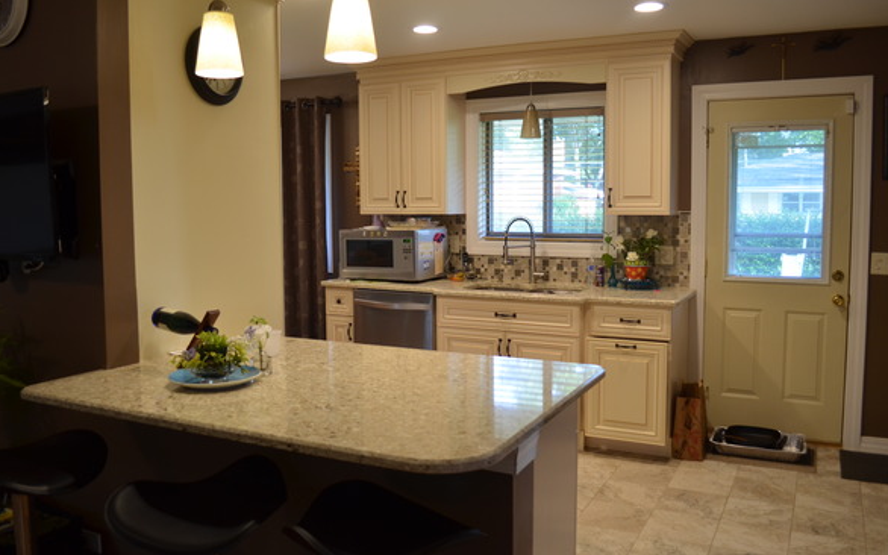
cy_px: 259
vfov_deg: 41.8
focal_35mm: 30
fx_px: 726
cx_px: 432
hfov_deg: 62.9
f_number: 4
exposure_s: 1/60
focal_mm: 18
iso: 400
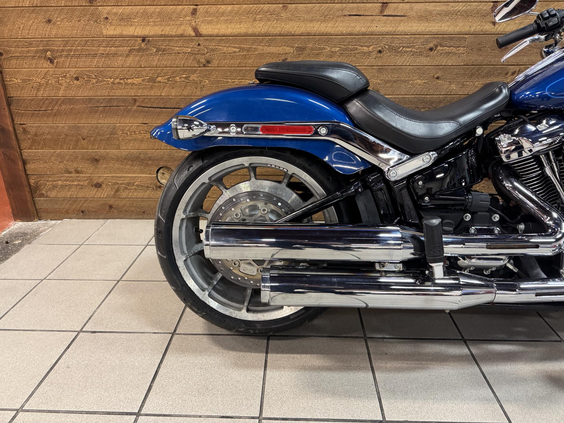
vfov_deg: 56.8
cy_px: 212
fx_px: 391
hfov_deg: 71.6
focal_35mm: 24
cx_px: 282
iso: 400
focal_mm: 6.76
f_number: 1.78
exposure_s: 1/60
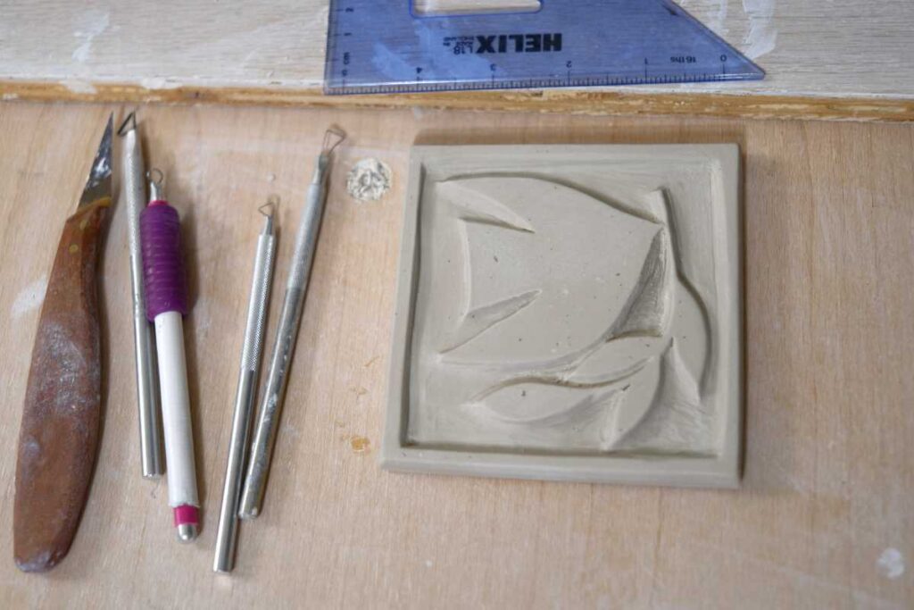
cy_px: 305
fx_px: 1244
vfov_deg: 27.5
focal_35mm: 49
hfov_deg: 40.3
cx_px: 457
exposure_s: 1/50
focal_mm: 32.9
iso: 400
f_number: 1.8
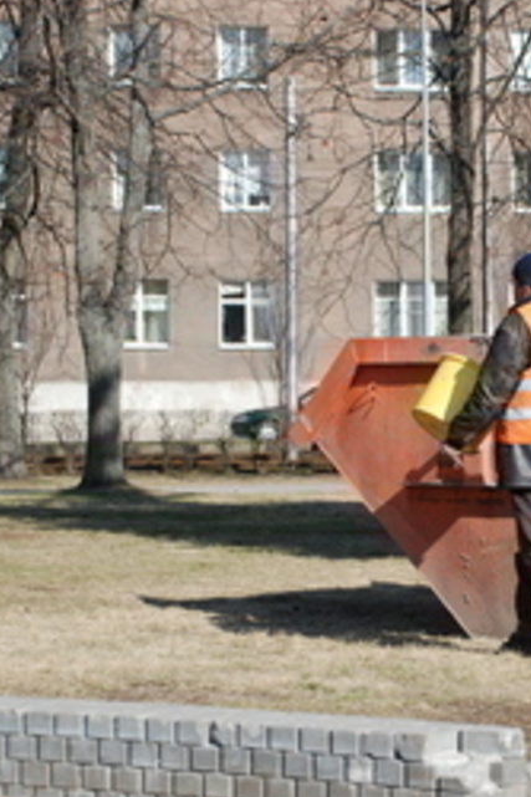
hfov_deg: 9.5
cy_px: 459
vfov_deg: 14.2
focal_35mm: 144
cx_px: 527
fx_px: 3187
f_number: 4.8
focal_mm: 48
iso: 320
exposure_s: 1/1000
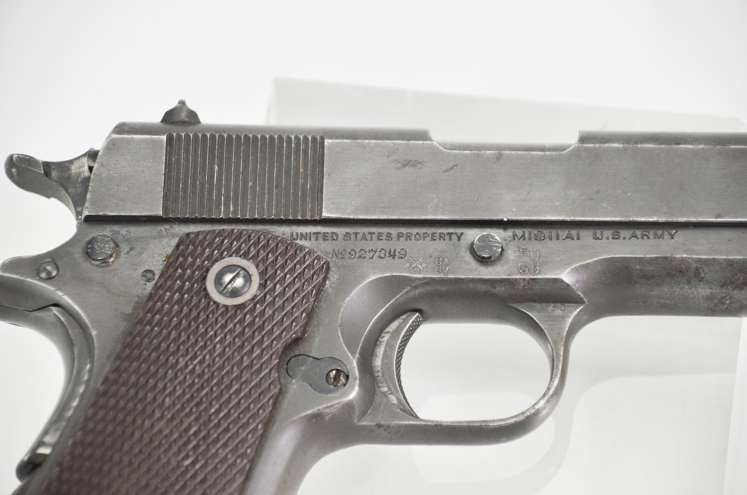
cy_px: 248
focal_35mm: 202
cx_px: 374
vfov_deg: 6.8
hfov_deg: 10.2
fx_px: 4193
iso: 800
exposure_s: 1/250
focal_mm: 135
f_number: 5.6
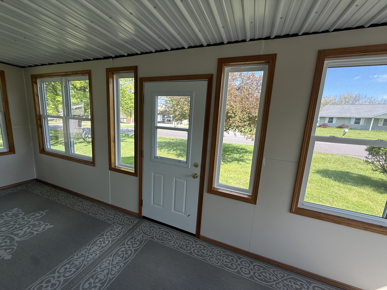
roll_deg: -2.9
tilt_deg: -8.3
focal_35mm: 14
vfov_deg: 85.7
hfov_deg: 102.1
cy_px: 145
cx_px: 194
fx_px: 157
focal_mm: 2.22
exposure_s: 1/252
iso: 64
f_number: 2.2
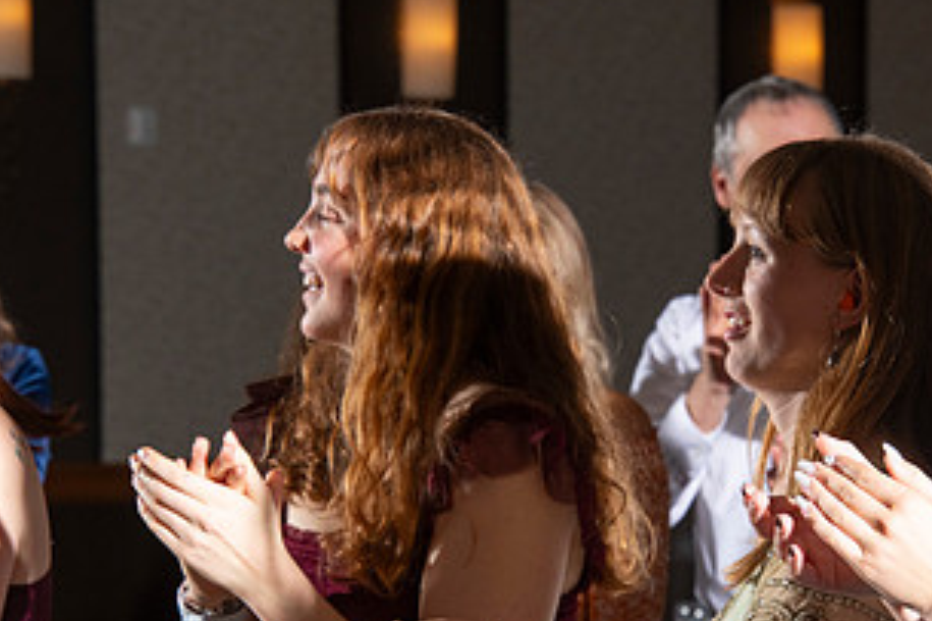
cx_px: 608
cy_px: 525
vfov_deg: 5.0
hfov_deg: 7.5
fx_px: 7141
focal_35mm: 276
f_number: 10
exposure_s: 1/160
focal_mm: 145
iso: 500
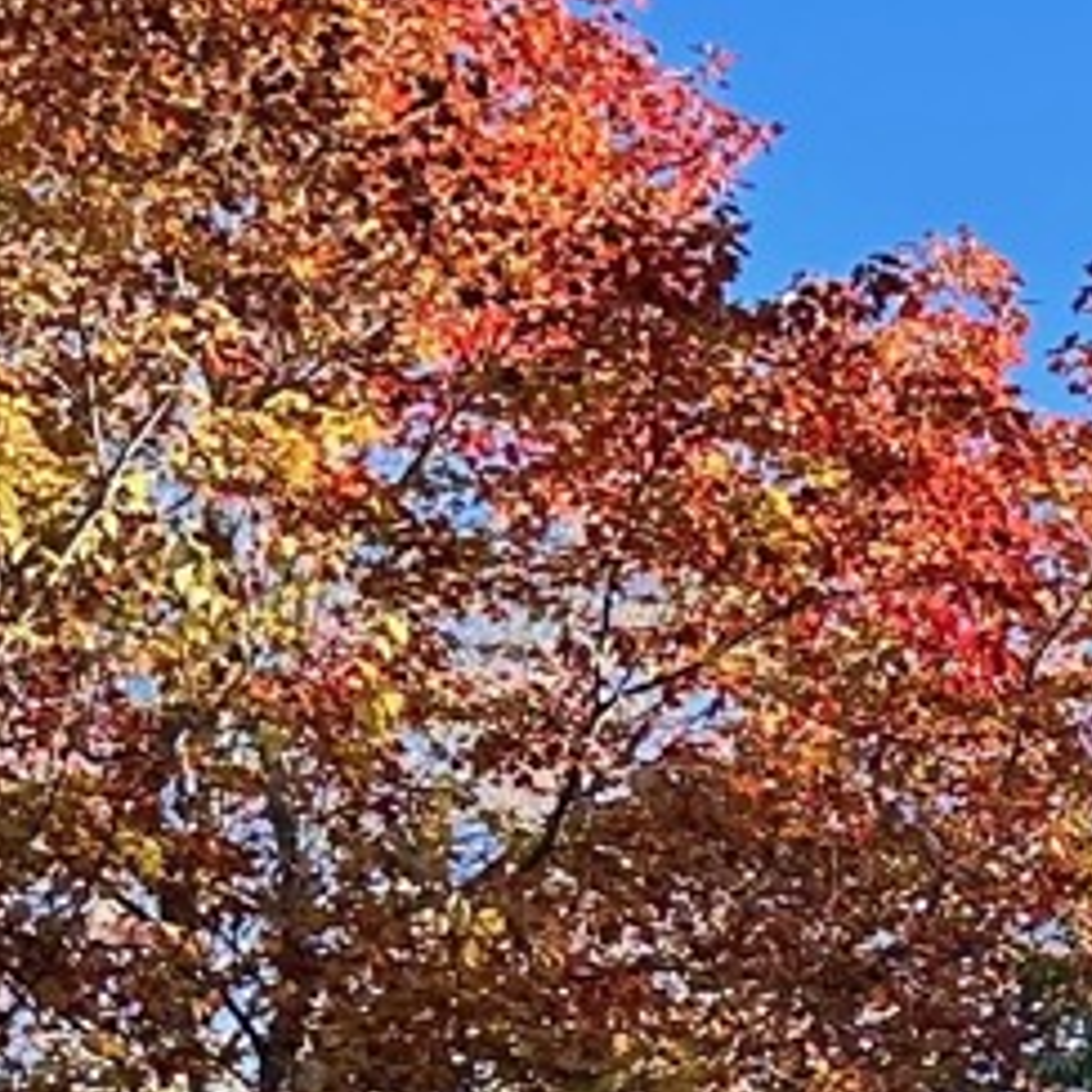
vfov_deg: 10.3
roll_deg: -3.8
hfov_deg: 9.9
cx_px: 2032
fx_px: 5960
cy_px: 1414
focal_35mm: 167
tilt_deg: +18.3
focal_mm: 6.86
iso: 80
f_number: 1.78
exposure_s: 1/1495
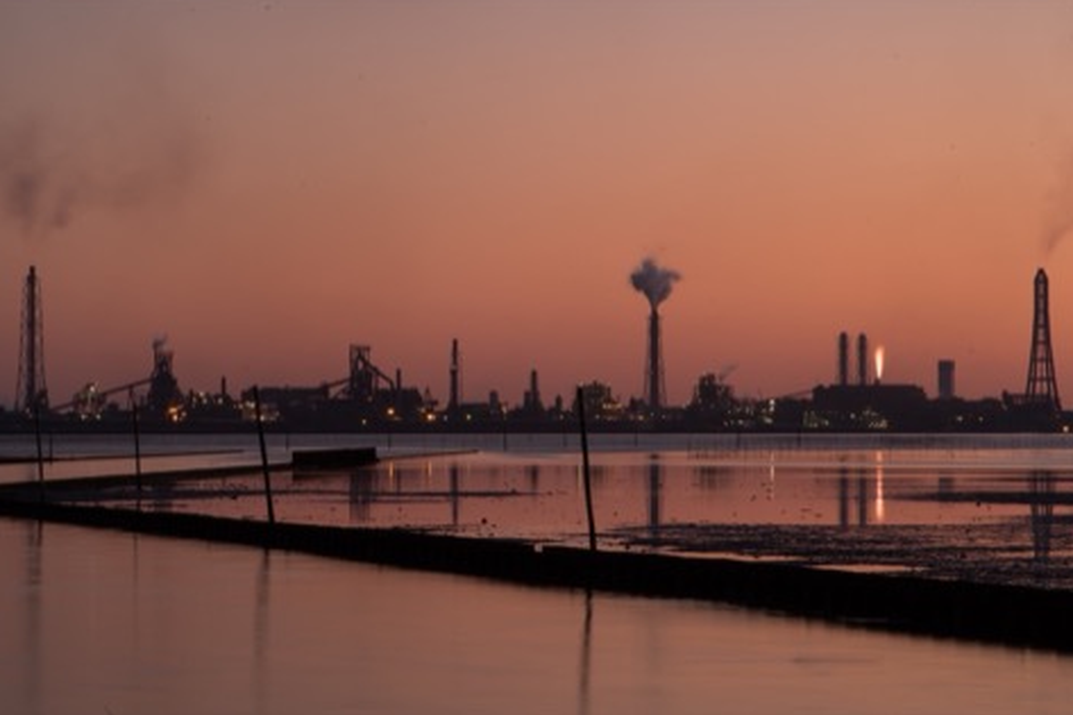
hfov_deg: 13.5
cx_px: 540
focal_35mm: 152
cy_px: 355
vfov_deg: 9.0
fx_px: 4529
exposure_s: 5
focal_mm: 100
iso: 100
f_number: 29
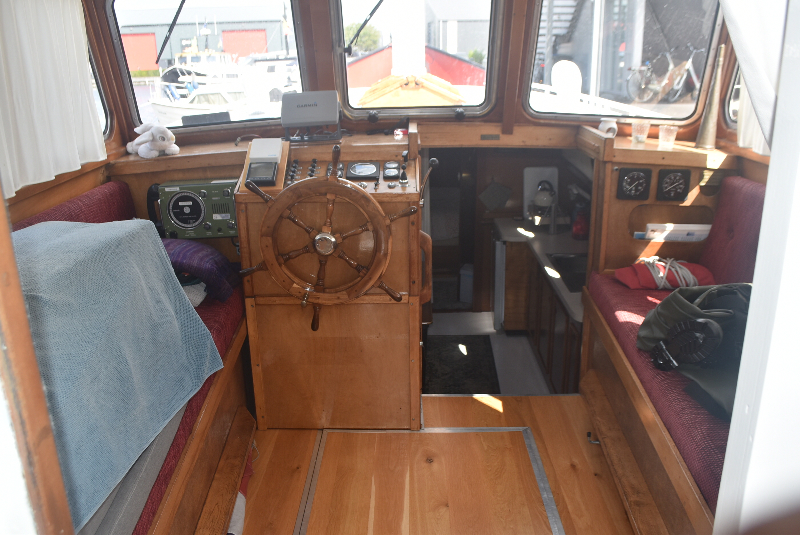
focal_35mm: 30
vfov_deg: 43.7
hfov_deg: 61.9
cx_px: 400
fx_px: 667
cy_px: 268
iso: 180
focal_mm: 20
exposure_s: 1/125
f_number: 5.6
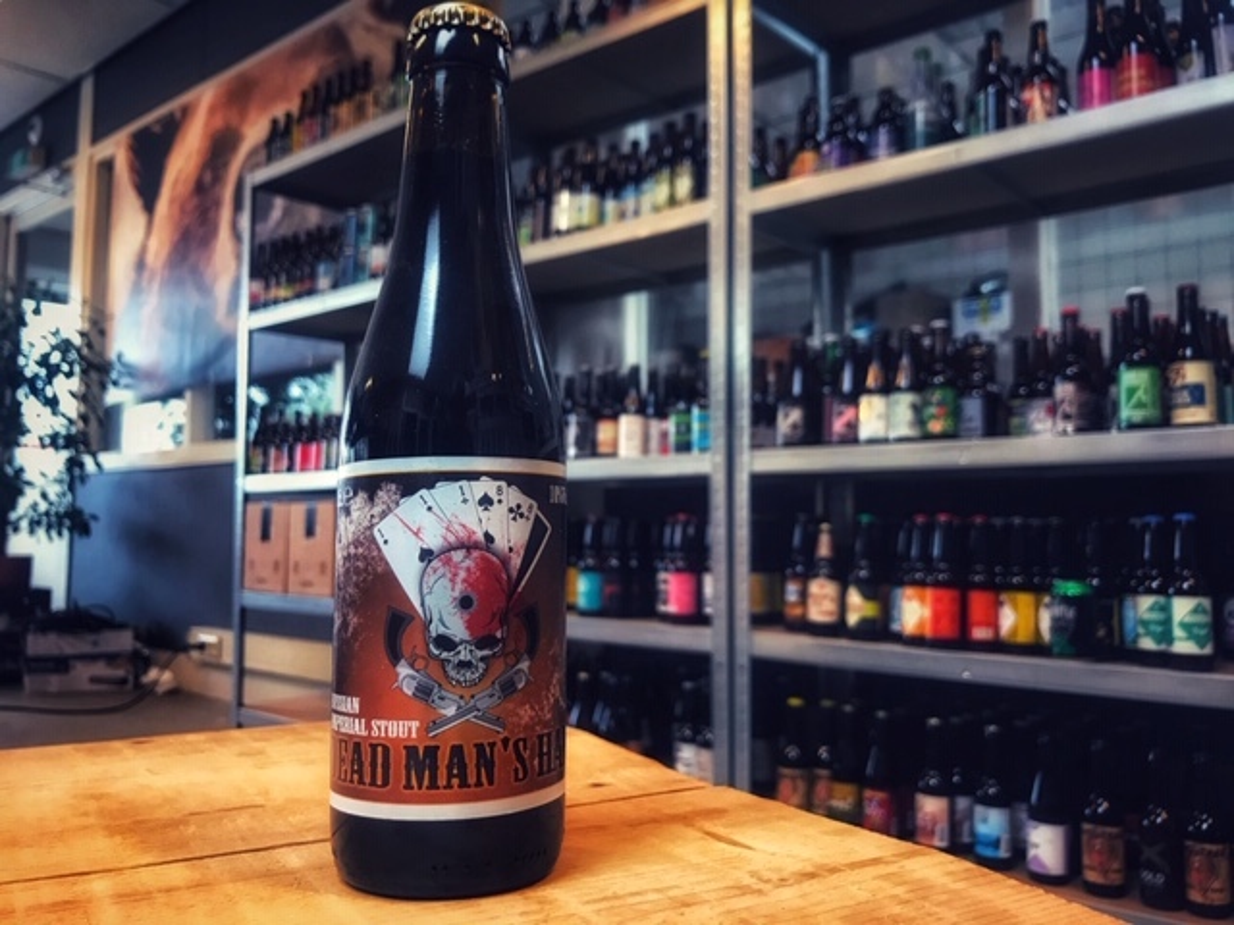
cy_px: 462
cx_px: 617
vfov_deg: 49.7
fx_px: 998
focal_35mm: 28
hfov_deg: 63.4
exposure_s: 1/17
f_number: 1.8
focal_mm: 3.99
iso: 64
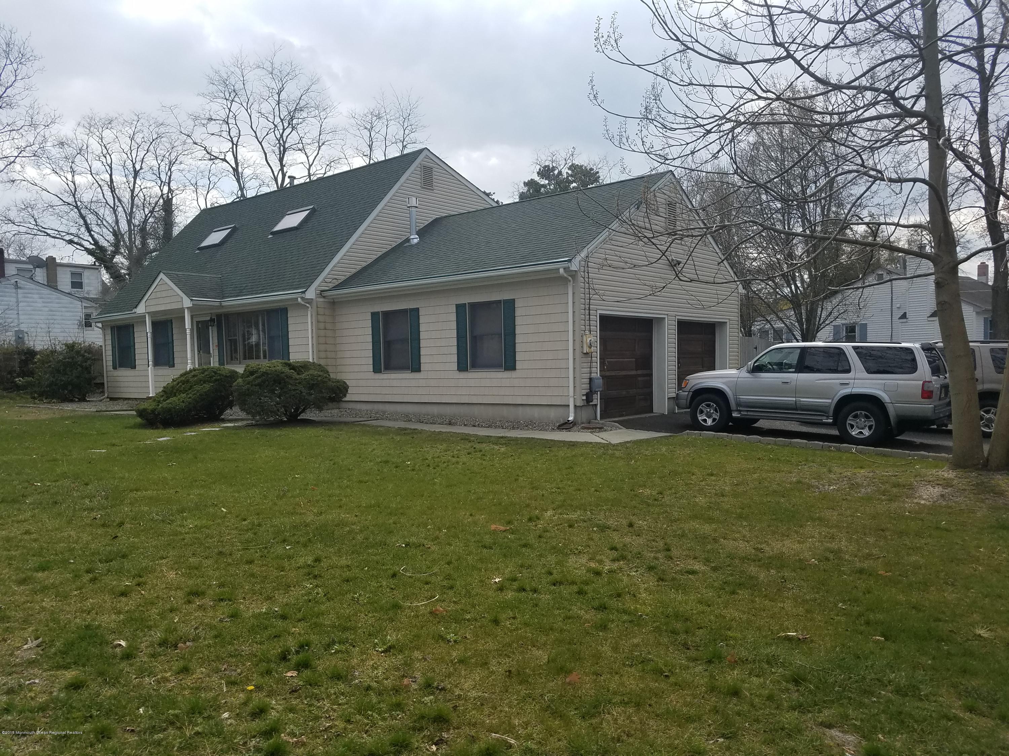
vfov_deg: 53.1
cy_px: 378
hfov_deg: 67.3
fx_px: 758
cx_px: 504
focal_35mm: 26
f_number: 1.7
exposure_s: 1/2448
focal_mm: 4.2
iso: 50
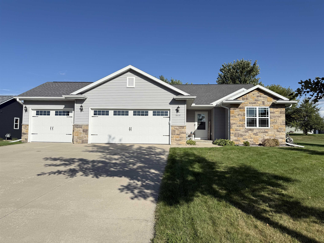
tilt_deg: +3.5
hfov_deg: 71.6
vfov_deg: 56.8
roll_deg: -0.7
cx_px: 162
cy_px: 122
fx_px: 225
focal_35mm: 24
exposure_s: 1/7353
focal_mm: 6.76
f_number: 1.78
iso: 80
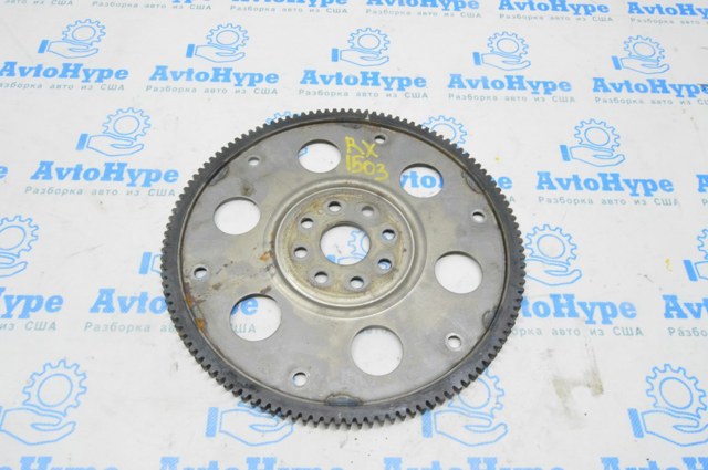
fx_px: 530
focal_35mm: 27
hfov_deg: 67.4
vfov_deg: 47.8
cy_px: 235
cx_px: 354
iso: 6400
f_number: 20
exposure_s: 1/15
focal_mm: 18
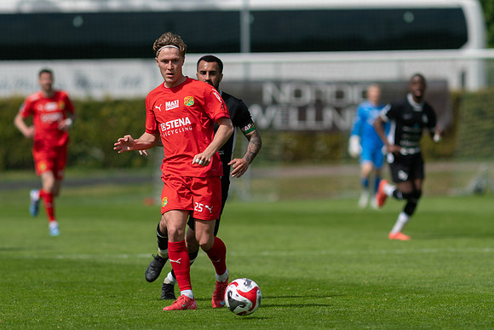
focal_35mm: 474
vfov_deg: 2.9
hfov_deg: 4.3
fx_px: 6510
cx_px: 247
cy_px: 165
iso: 100
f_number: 3.2
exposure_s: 1/2000
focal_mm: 300
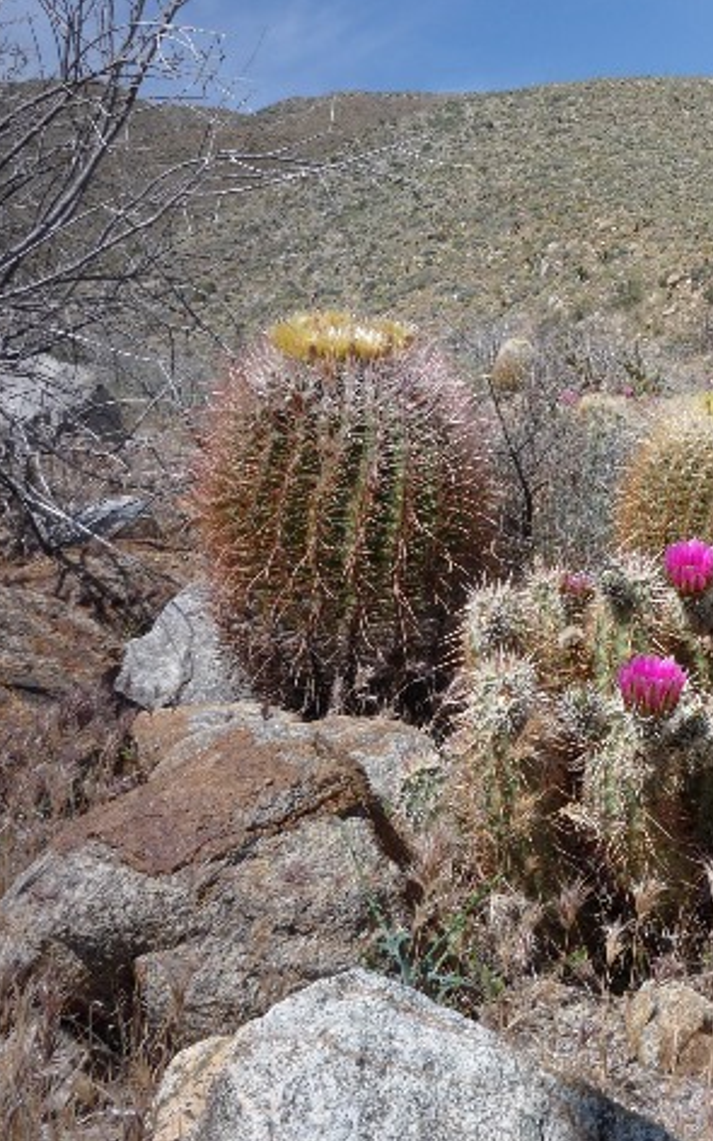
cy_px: 566
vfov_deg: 43.5
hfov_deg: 26.6
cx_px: 703
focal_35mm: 46
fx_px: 1430
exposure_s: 1/640
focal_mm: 5.2
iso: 100
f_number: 5
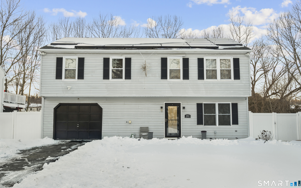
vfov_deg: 35.3
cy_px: 87
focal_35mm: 36
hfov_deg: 54.0
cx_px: 151
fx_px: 295
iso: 200
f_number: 9
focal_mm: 35
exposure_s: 1/3
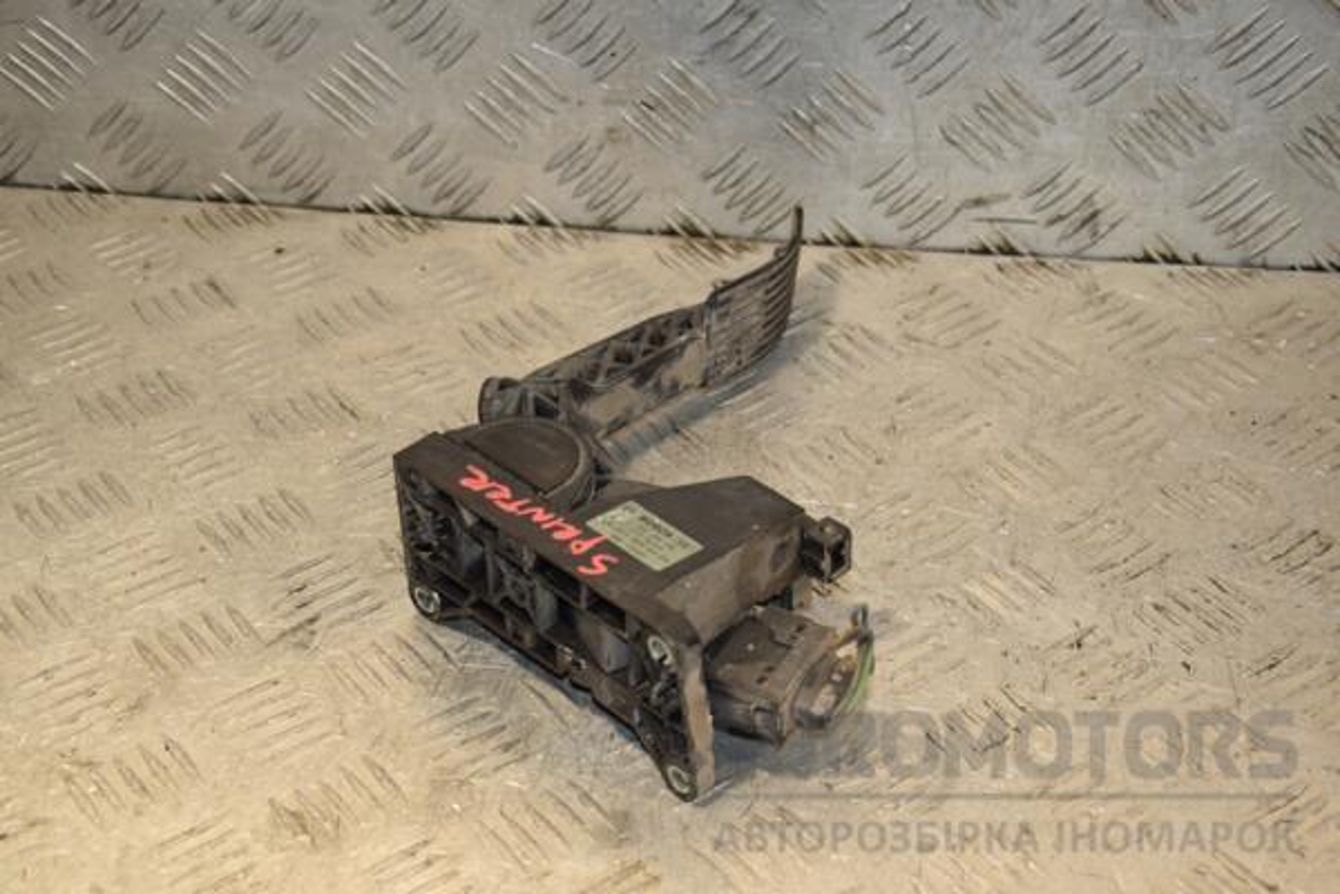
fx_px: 2680
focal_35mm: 72
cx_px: 670
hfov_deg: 28.1
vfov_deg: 18.9
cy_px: 447
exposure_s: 1/200
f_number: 6.3
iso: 800
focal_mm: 48
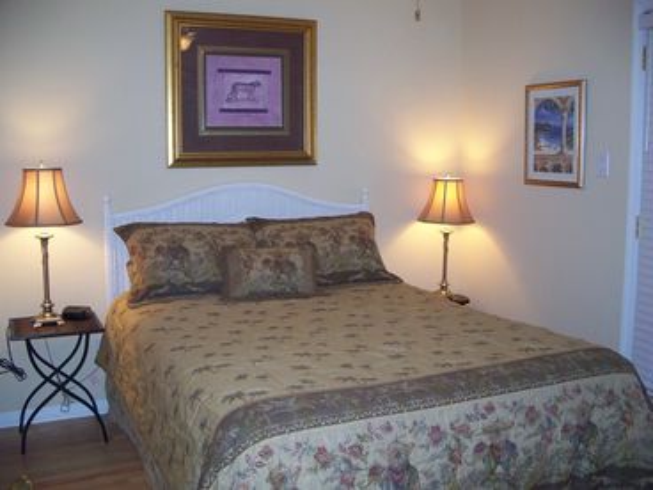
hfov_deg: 50.1
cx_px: 326
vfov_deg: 38.7
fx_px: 698
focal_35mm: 37
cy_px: 245
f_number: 2.8
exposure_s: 1/60
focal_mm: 7.8
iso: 200
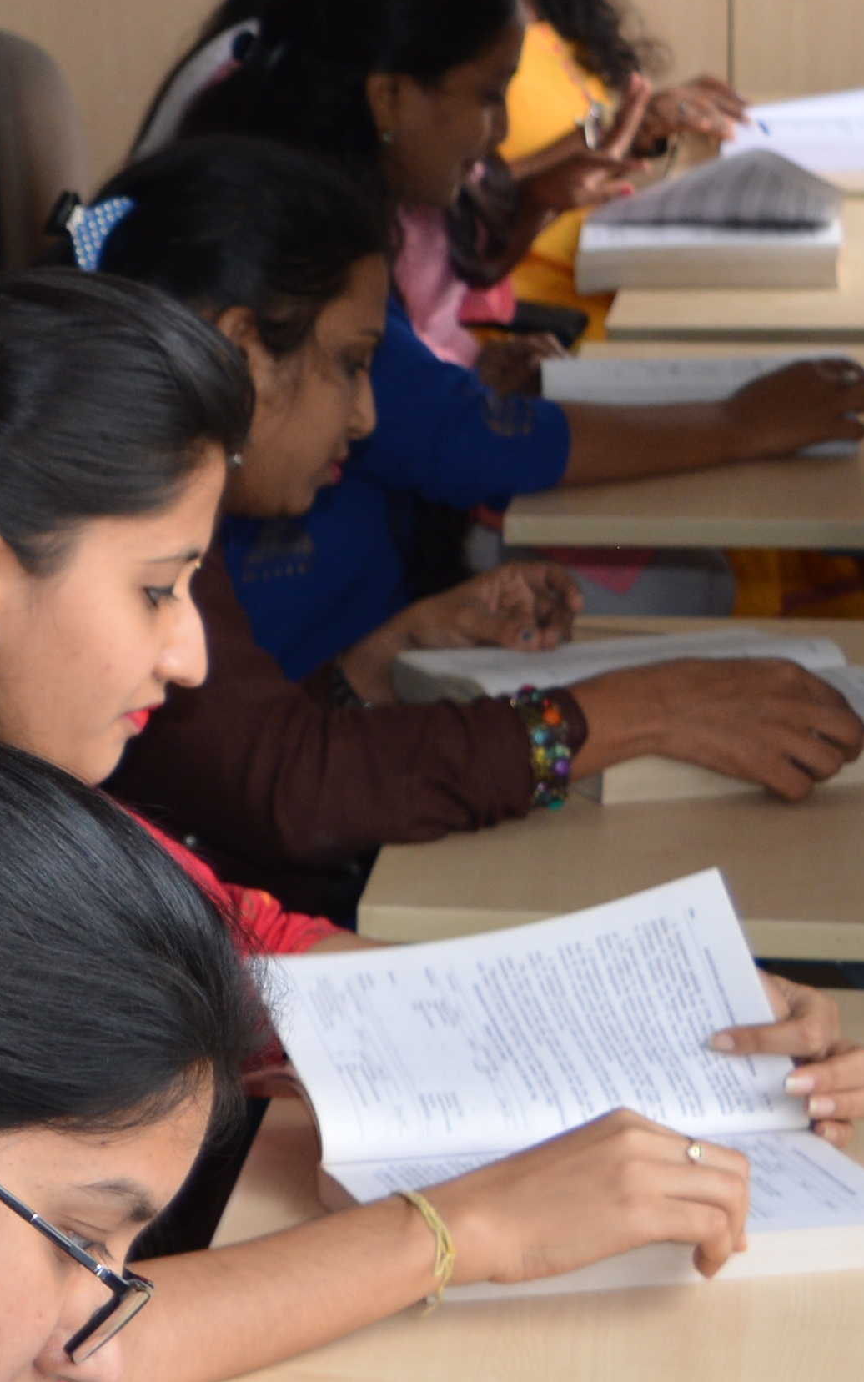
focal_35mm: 155
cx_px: -1120
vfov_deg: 13.5
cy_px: 556
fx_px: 5838
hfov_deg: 7.9
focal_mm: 28
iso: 200
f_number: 4.2
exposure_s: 1/125
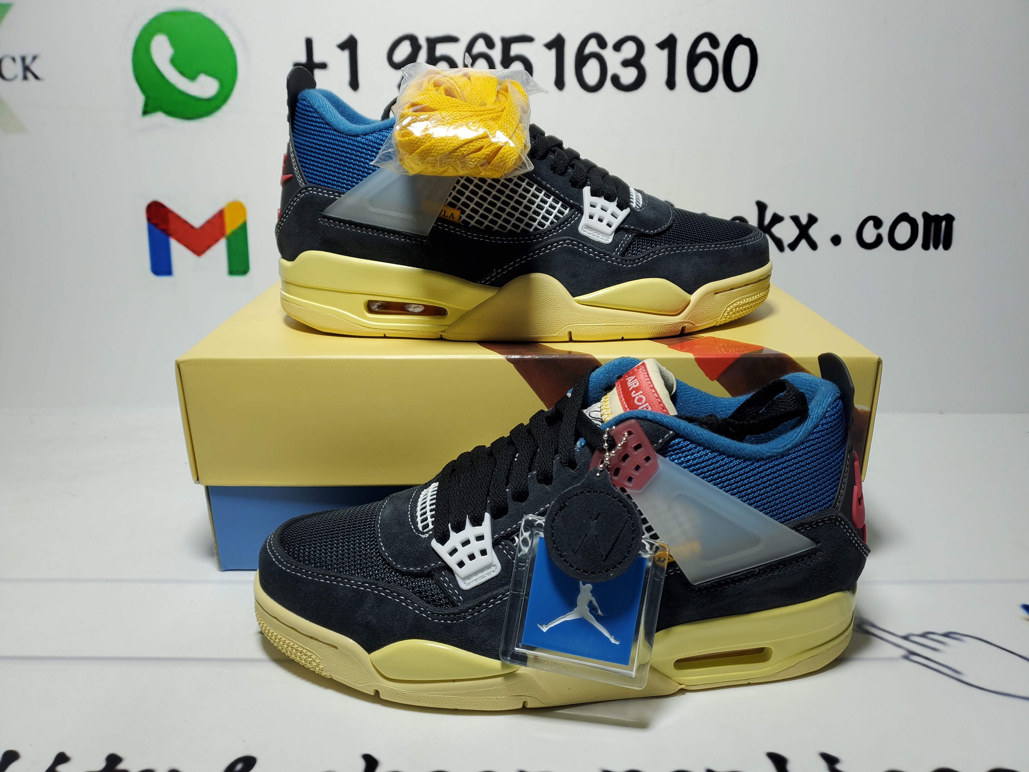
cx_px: 514
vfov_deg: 53.1
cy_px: 386
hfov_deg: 67.3
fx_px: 773
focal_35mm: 26
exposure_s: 1/522
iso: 50
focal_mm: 4.3
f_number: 1.5
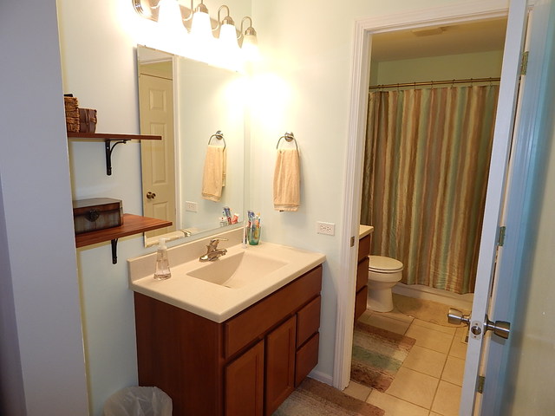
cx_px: 278
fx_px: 353
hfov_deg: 76.4
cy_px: 208
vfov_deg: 61.1
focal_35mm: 22
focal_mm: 4
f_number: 3
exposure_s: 1/40
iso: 125
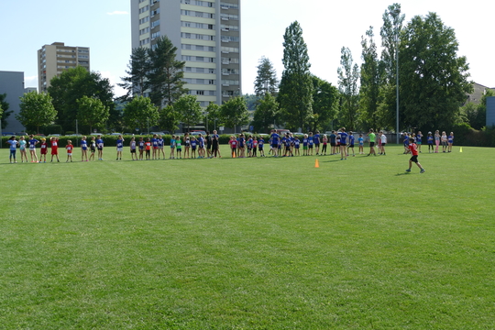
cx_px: 248
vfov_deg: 33.4
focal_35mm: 40
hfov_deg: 48.5
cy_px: 165
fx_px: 550
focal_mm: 14.76
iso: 125
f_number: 3.2
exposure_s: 1/1300
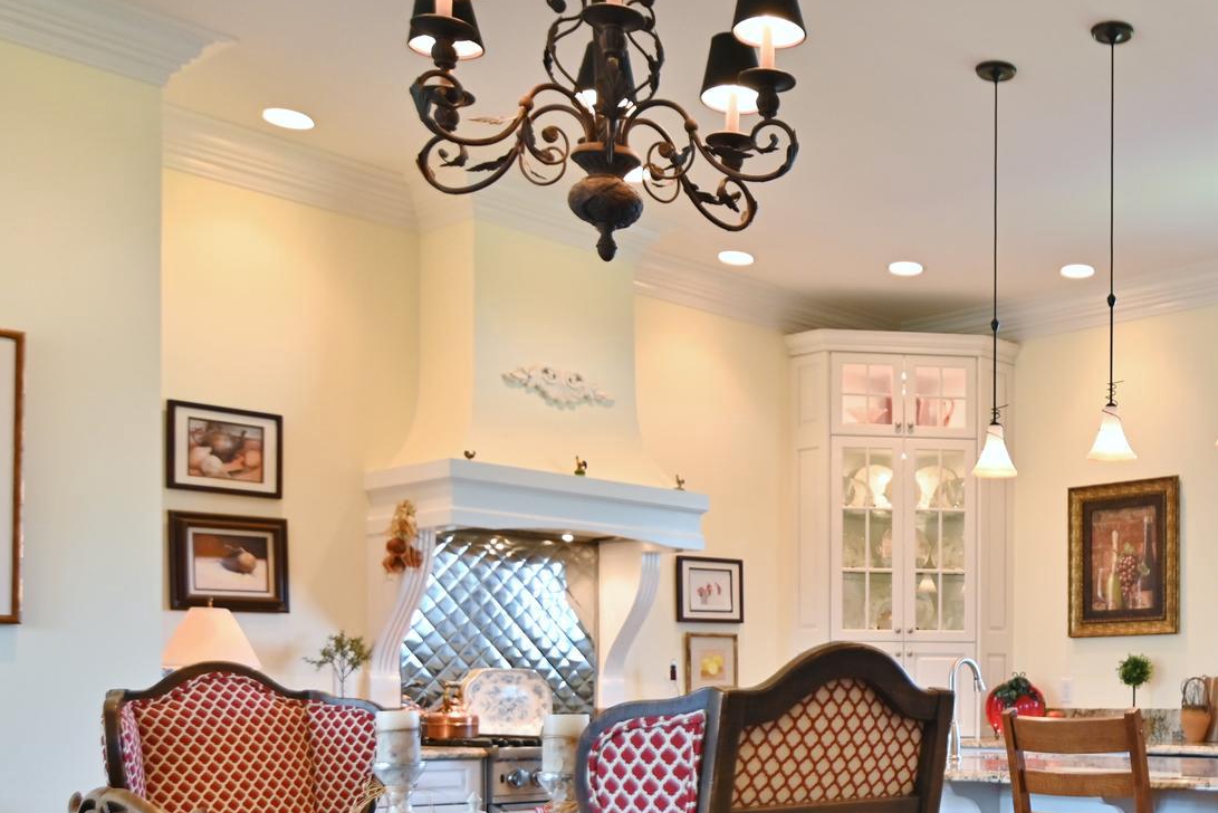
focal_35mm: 45
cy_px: 701
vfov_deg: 28.9
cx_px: 1088
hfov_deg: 40.4
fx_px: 1523
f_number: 2.8
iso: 800
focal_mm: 24
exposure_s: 1/125
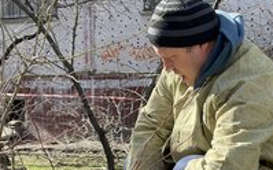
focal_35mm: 111
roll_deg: +0.8
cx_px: 255
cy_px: 149
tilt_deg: -3.1
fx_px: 825
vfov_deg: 11.7
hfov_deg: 18.4
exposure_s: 1/329
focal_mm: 6
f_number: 2
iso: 25
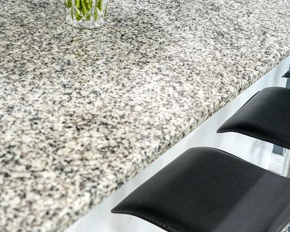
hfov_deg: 27.1
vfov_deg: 21.8
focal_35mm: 70
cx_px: 180
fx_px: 601
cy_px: 139
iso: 400
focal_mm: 28.9
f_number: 2.8
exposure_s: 1/60
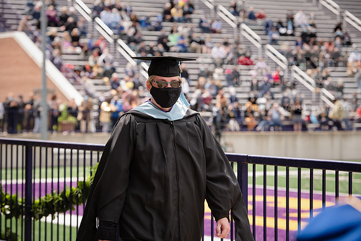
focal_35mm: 125
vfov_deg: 11.0
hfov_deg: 16.4
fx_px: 1254
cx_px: 180
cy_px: 120
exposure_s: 1/640
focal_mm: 125
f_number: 5.6
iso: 400
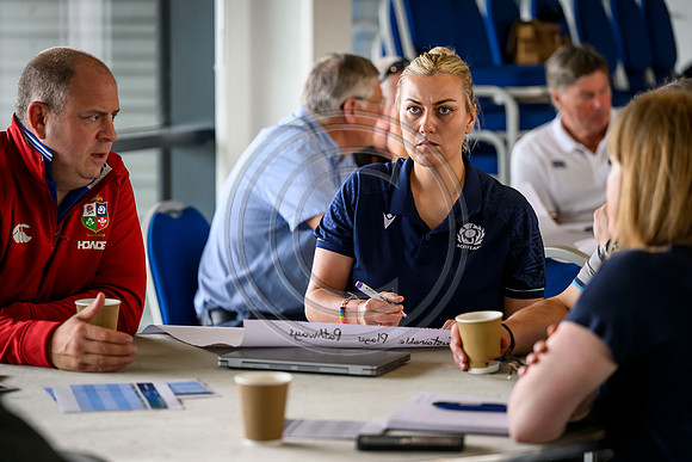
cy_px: 231
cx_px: 346
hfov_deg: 15.8
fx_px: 2499
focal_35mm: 130
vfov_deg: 10.6
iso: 2500
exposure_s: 1/800
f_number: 2.8
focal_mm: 130
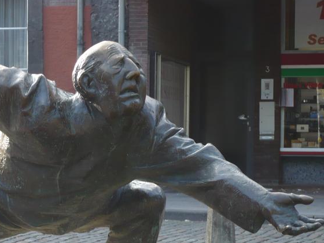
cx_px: 95
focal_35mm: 156
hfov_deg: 12.6
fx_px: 1460
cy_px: 190
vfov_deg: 9.5
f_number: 4.8
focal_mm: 16.1
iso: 100
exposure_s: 1/60
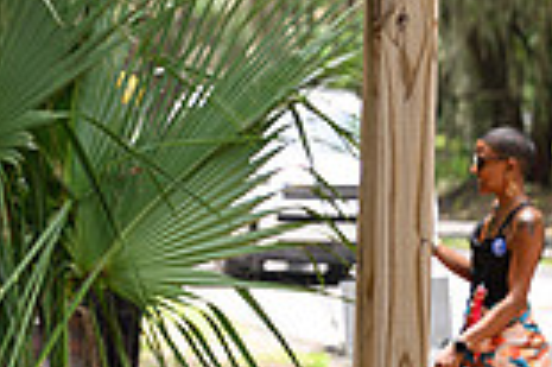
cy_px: -87
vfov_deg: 5.1
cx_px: -456
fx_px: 4074
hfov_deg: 7.5
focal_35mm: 266
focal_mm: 71
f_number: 2.8
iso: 64
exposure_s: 1/100
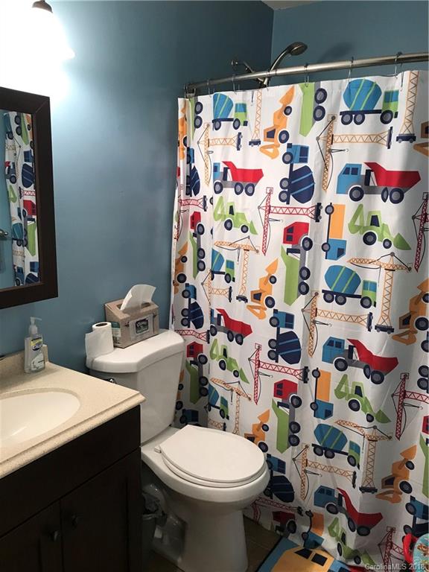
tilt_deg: -10.1
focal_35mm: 28
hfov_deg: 49.7
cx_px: 214
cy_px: 286
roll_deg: -1.1
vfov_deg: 63.4
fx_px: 463
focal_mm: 3.99
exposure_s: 1/30
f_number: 1.8
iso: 32
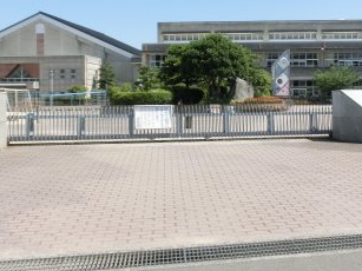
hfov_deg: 36.8
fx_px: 523
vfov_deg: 28.9
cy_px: 97
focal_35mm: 50
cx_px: 295
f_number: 3
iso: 80
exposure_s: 1/1000
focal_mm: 4.24
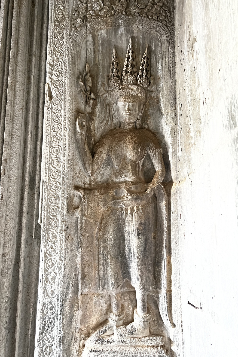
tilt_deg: +10.2
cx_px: 120
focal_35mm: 28
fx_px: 278
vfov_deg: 65.5
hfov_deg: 46.4
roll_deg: +0.4
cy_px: 178
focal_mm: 5.7
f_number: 1.5
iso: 500
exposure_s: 1/48
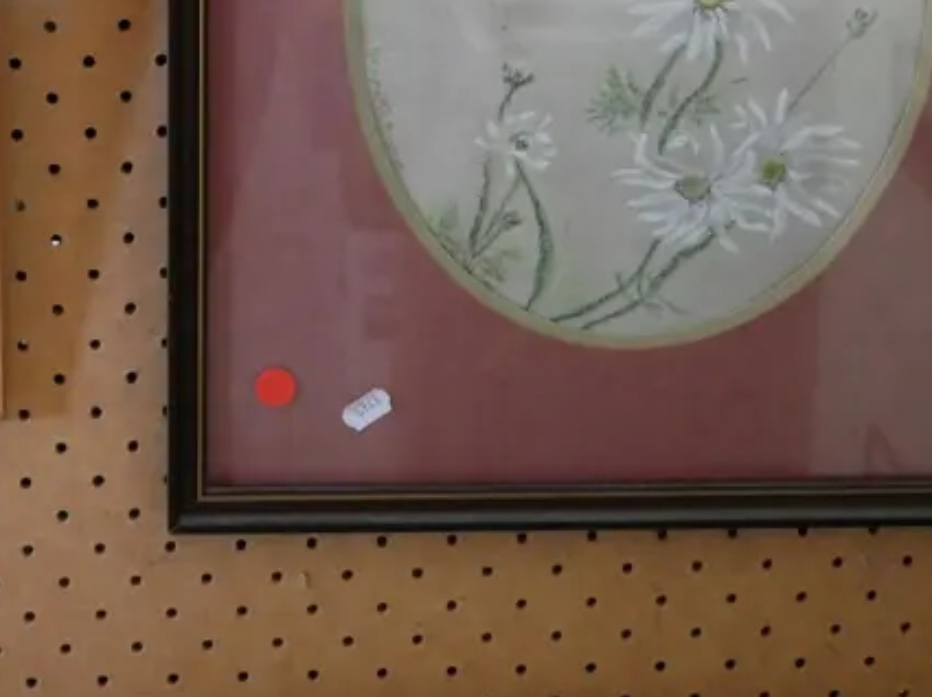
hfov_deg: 23.2
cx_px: 96
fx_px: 2206
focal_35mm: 82
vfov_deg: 17.4
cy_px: -72
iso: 3200
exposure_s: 1/30
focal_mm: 17
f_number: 4
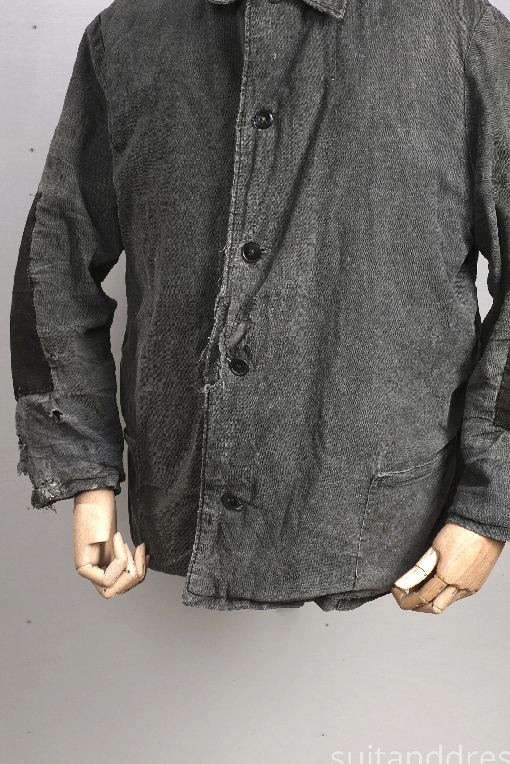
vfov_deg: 30.8
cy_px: 290
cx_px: 286
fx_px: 1381
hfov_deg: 20.9
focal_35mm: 65
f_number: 7.1
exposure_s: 1/20
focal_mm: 32
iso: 250
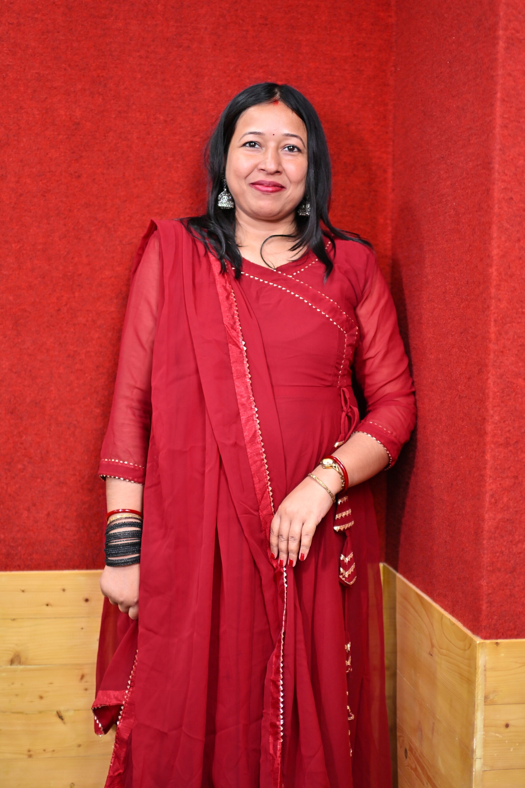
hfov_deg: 26.0
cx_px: 262
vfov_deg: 38.2
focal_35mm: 52
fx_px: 1137
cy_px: 394
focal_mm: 35
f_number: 1.4
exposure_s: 1/100
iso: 125
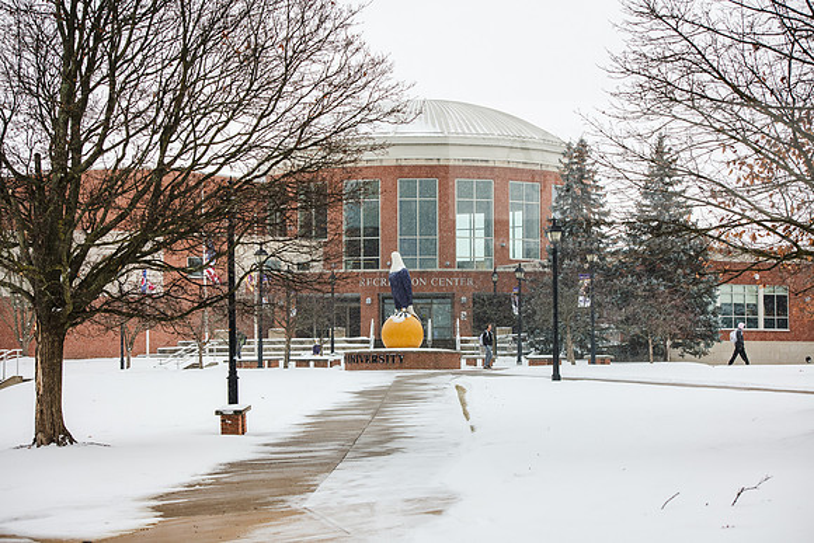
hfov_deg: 24.8
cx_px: 407
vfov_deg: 16.7
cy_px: 272
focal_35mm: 82
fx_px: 1854
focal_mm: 82
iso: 320
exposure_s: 1/160
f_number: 5.6
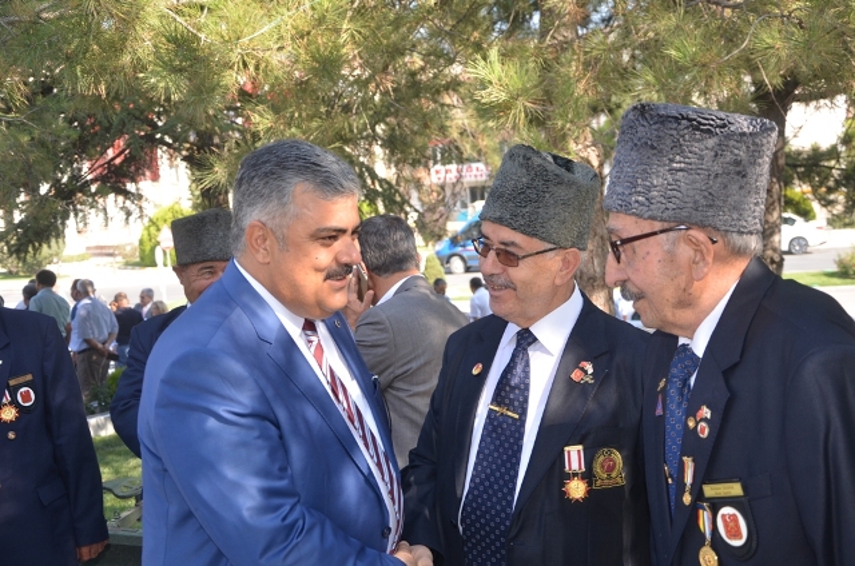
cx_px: 428
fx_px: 1067
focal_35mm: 45
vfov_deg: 29.7
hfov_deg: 43.7
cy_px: 283
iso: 200
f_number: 4.2
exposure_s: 1/250
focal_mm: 30
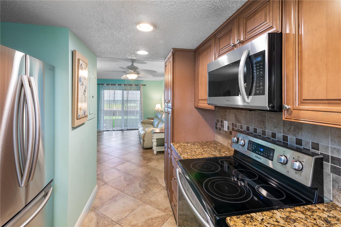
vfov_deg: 73.8
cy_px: 114
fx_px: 152
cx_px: 170
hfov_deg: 96.7
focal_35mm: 16
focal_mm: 16
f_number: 11
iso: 100
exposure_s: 2
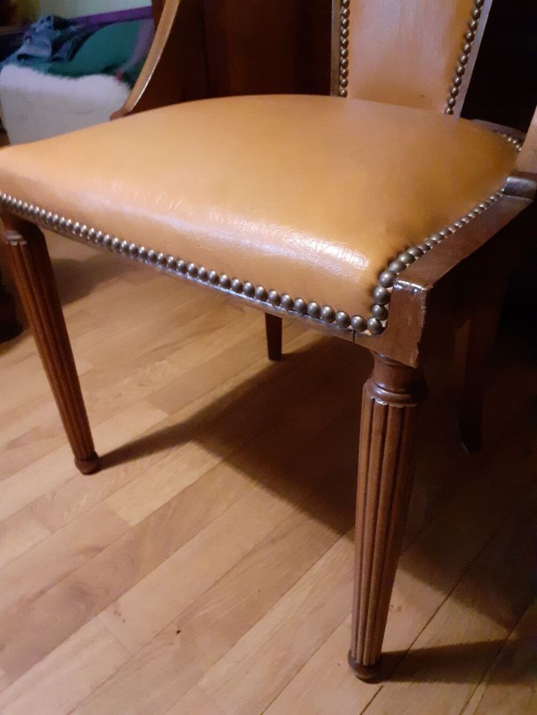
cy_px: 358
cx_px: 268
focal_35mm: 27
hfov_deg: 51.4
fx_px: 558
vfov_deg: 65.3
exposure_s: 1/20
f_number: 1.9
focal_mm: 3.6
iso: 800
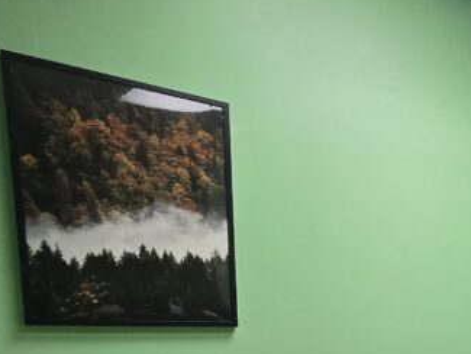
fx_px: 558
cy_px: 409
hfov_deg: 34.8
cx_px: 585
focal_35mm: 41
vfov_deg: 30.6
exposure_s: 1/60
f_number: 2.2
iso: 125
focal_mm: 2.2
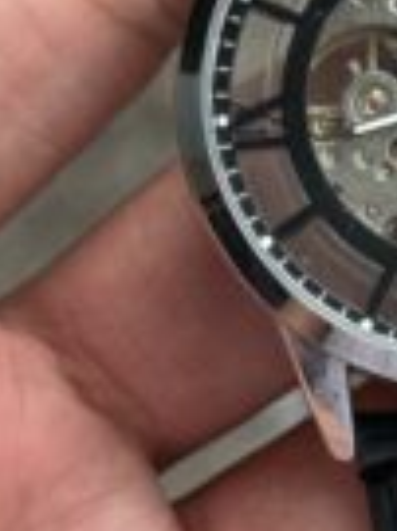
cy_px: 205
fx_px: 2175
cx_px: 452
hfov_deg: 10.3
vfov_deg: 13.9
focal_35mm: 142
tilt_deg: -64.0
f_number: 1.78
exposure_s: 1/363
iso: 64
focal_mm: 6.86
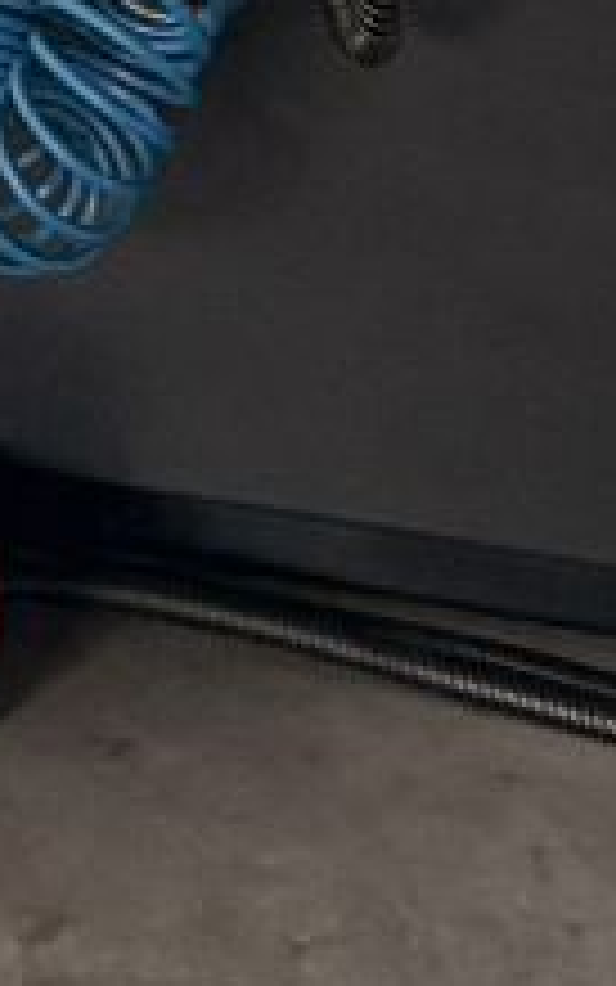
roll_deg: -0.2
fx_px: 6496
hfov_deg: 5.1
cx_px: -1452
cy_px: -1693
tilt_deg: -7.4
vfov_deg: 7.8
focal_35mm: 242
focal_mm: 5.96
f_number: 1.6
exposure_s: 1/90
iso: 125
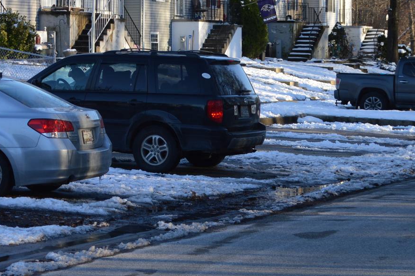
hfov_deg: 16.4
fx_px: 1407
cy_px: -14
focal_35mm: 122
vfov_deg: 11.1
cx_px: -22
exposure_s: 1/125
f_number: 5.6
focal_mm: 35
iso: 100
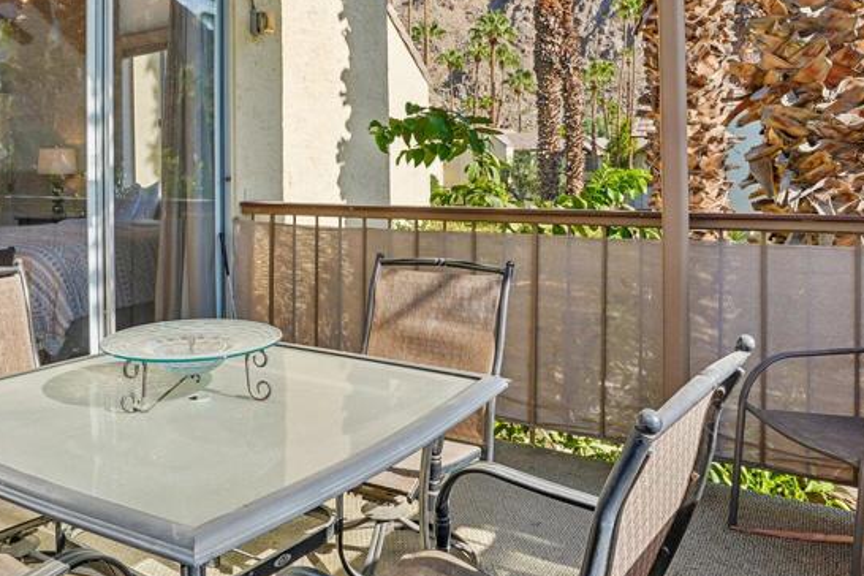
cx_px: 343
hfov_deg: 61.4
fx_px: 720
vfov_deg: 42.8
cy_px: 177
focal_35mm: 30
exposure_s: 1/125
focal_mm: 16
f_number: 8
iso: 100
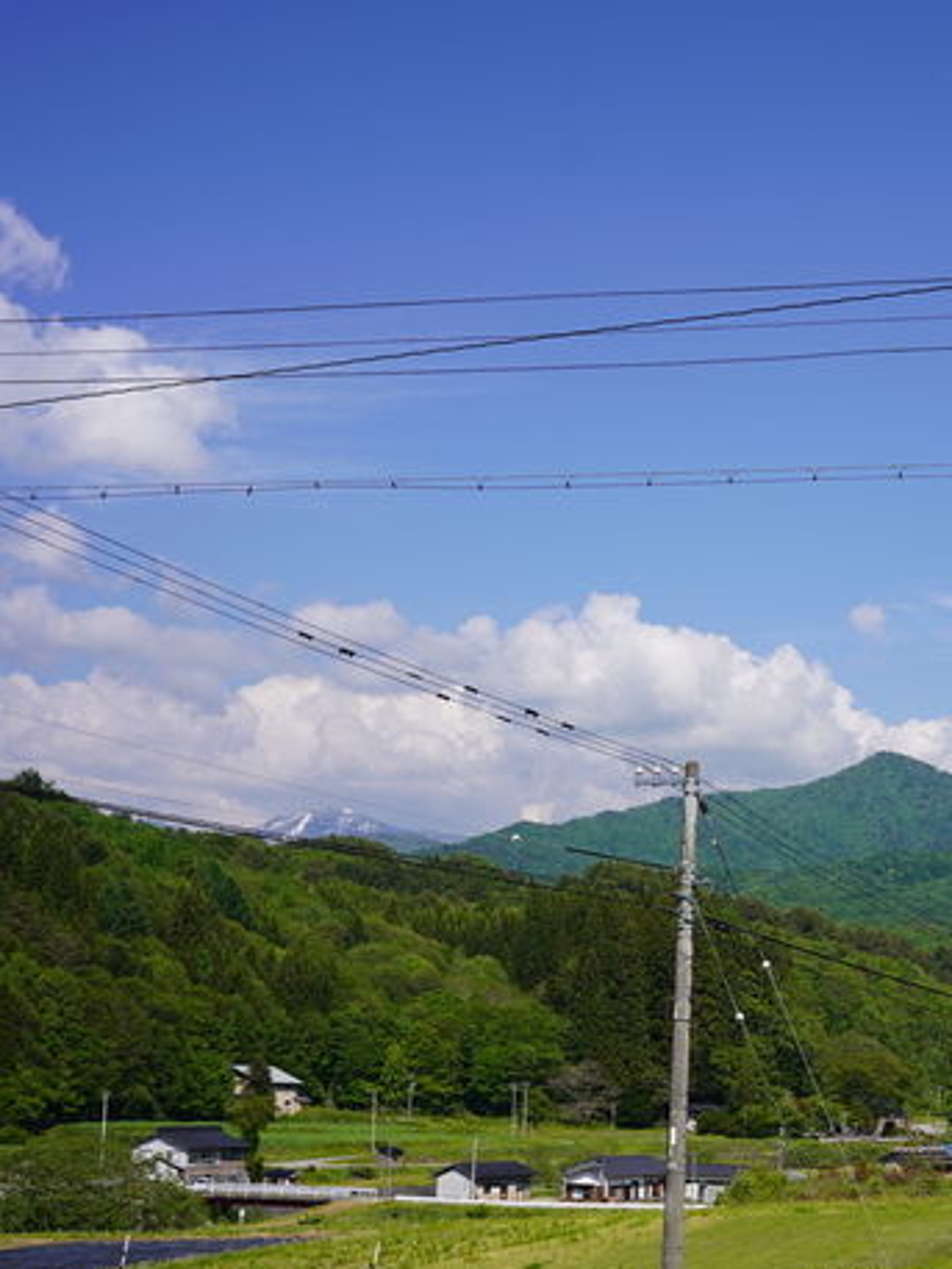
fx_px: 2199
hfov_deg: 23.6
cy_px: 751
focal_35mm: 60
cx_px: 906
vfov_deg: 32.1
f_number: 5.6
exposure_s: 1/1000
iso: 100
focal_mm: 35
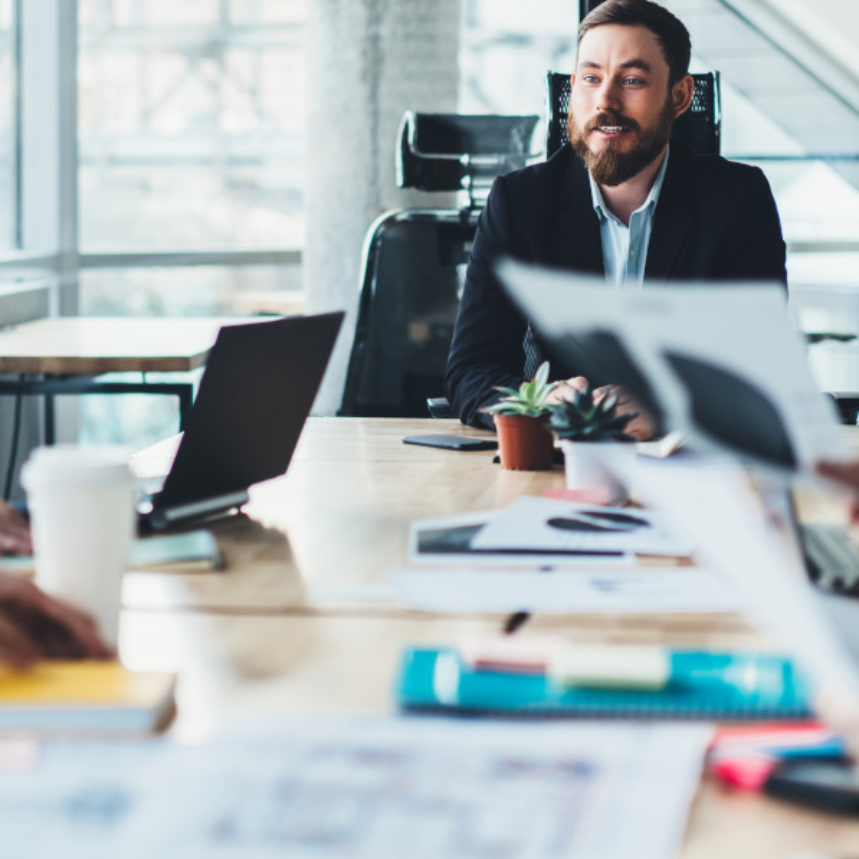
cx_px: 387
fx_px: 2639
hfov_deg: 18.5
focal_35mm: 94
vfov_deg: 18.5
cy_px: 321
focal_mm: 55
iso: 160
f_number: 1.8
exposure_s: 1/250
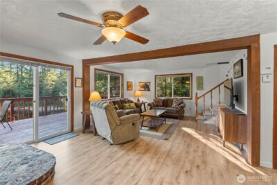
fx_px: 123
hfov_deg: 96.7
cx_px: 138
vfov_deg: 73.8
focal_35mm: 16
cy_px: 92
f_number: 8
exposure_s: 1/30
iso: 1000
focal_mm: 16
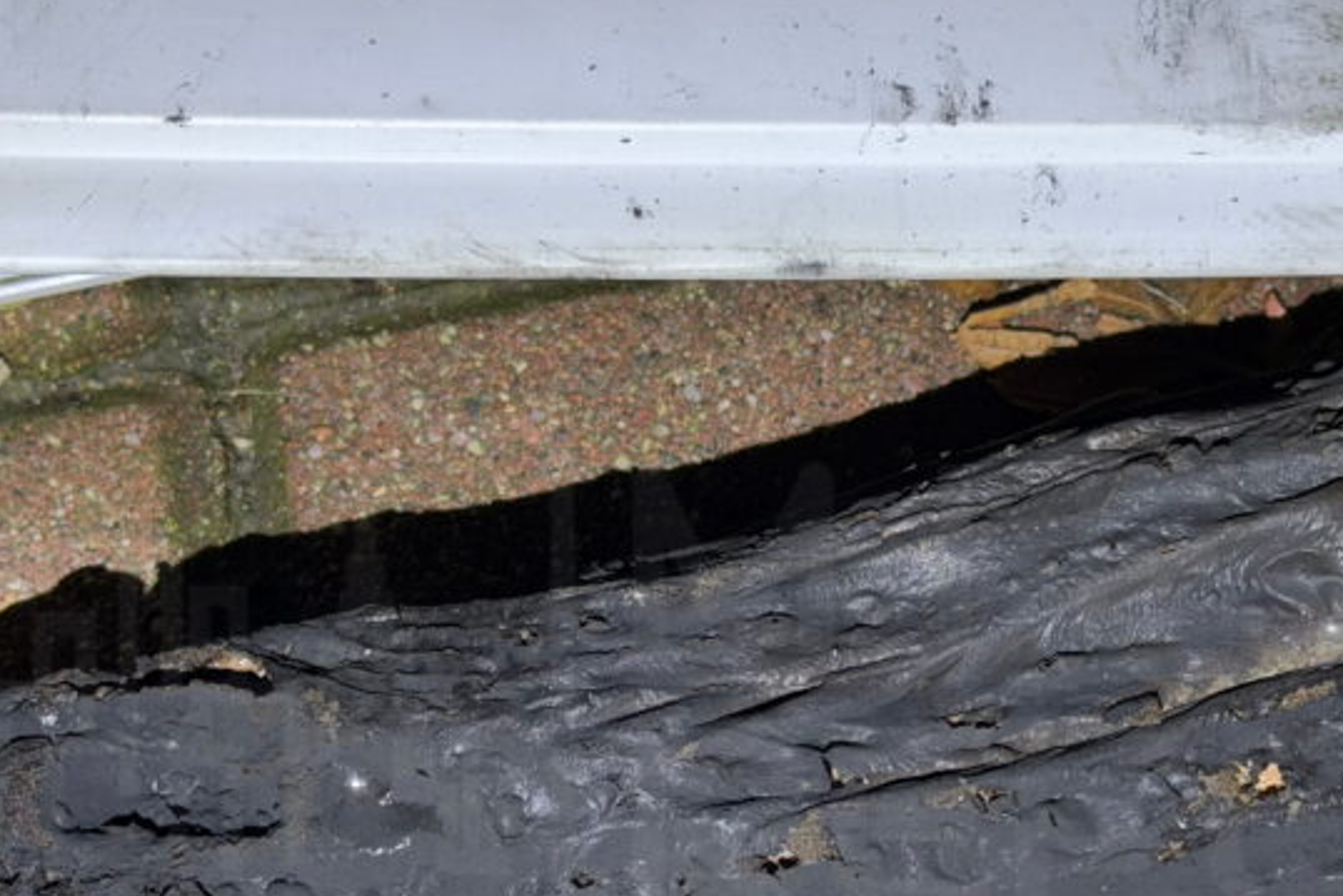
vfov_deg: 14.3
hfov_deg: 21.4
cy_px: 686
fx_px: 3545
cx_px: 879
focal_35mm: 95
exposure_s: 1/309
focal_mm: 6.8
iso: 80
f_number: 1.8
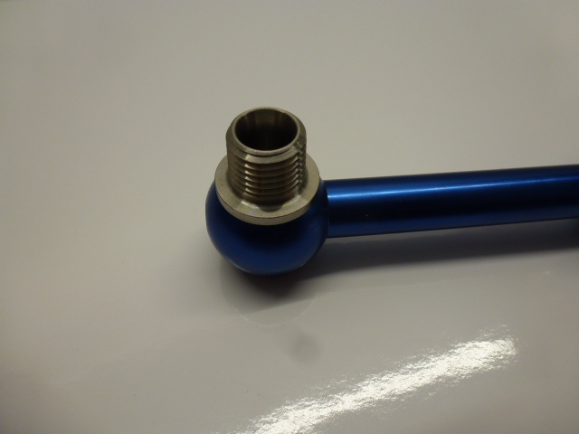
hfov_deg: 71.6
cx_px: 290
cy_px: 217
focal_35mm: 24
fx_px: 401
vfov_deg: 56.8
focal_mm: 4.3
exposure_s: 1/100
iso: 100
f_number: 3.3
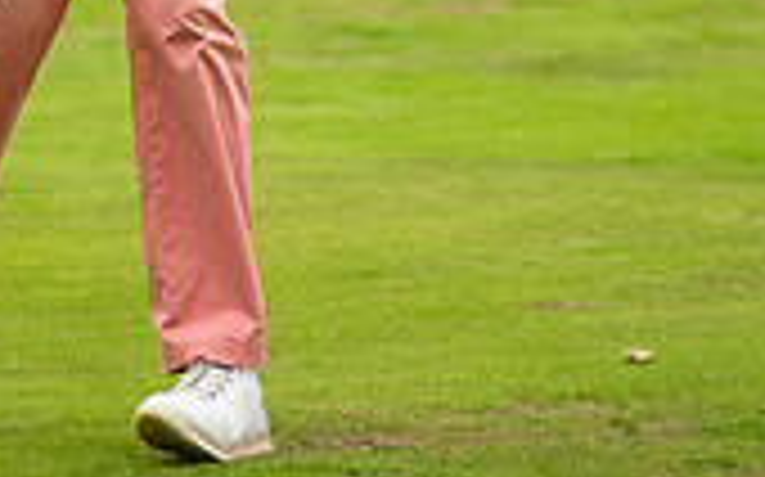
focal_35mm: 811
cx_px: 153
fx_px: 16897
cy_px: -486
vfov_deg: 1.6
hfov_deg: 2.6
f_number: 4.5
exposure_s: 1/1600
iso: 1000
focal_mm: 300
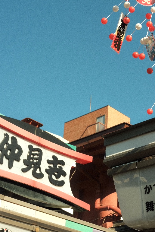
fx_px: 433
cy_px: 125
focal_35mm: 67
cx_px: 103
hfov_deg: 20.2
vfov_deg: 30.1
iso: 320
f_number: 6.4
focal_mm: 27
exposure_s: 1/1400
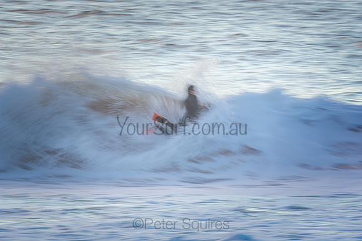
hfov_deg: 2.7
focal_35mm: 750
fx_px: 7543
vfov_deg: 1.8
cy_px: 120
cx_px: 181
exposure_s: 1/25
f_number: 16
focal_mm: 500
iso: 100
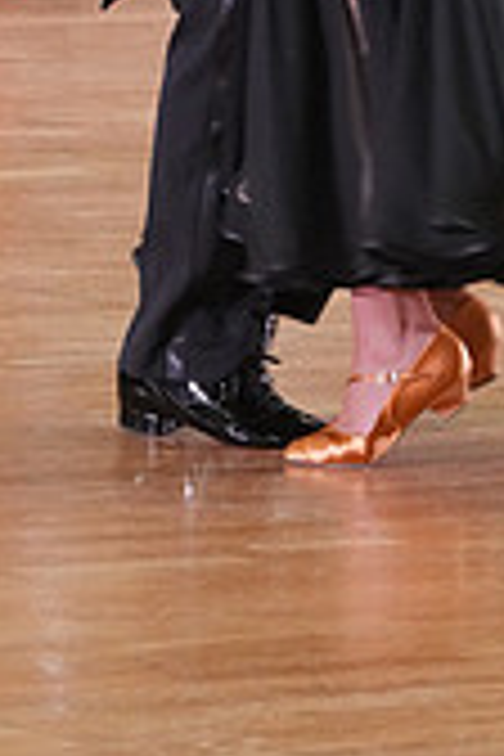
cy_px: -338
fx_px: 10520
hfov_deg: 2.7
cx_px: 430
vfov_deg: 4.1
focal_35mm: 501
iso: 4000
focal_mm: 145
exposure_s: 1/200
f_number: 6.3
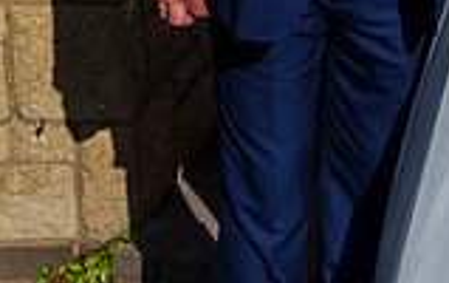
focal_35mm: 185
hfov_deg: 11.0
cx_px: 620
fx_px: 2268
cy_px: -340
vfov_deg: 6.8
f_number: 4.5
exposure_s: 1/8000
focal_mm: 40
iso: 200
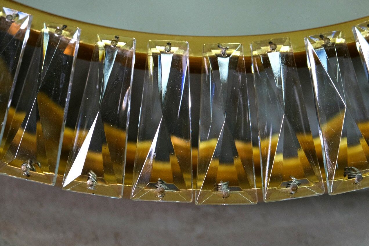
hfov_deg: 17.1
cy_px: 123
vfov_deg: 11.4
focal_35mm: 120
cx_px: 184
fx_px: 1230
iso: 2500
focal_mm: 80
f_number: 4
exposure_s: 1/120
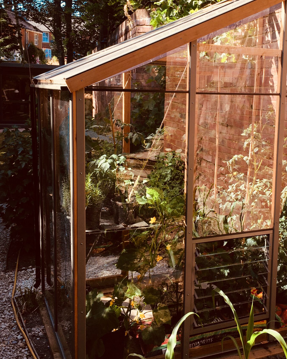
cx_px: 190
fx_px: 457
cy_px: 150
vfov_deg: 42.8
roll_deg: -1.2
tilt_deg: -9.8
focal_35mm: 43
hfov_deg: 34.6
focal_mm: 4.15
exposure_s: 1/356
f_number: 2.2
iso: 25
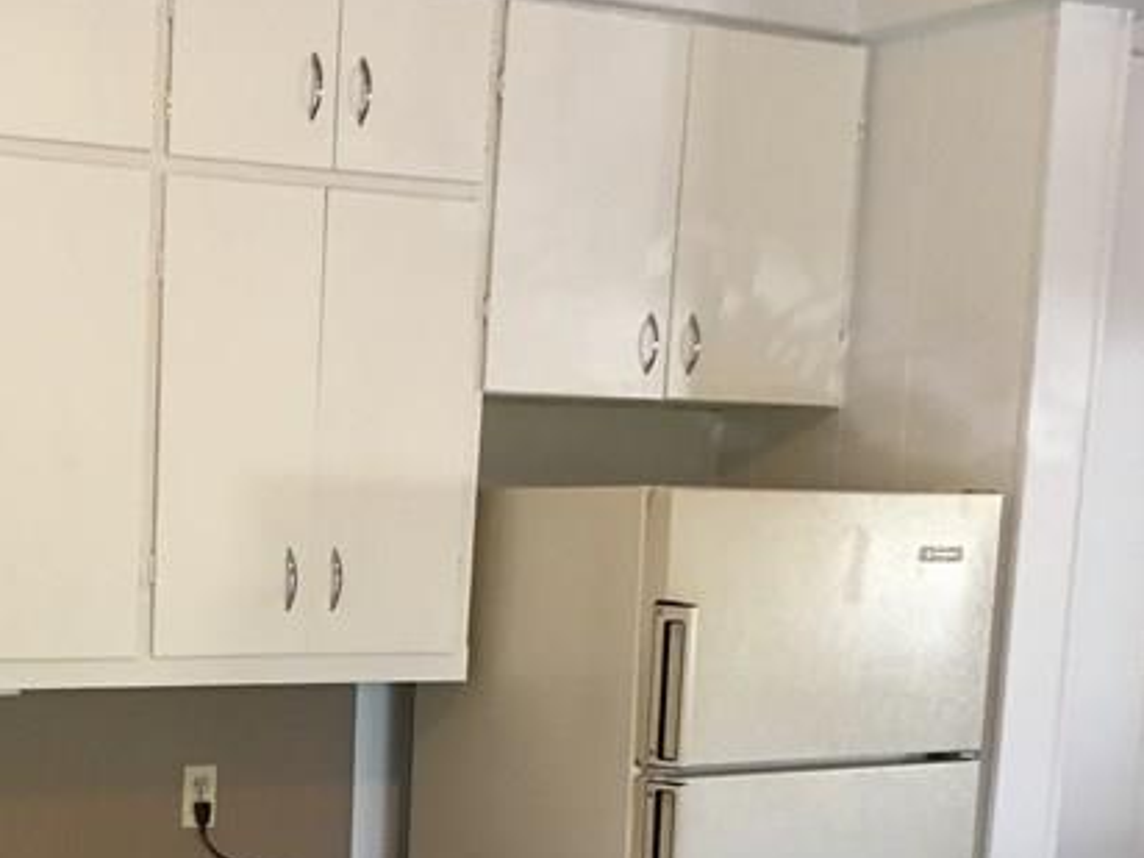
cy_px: 875
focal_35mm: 72
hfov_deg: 25.8
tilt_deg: -7.1
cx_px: 39
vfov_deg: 19.8
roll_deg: -1.6
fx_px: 2379
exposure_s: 1/30
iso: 100
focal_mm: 4.15
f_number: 2.2
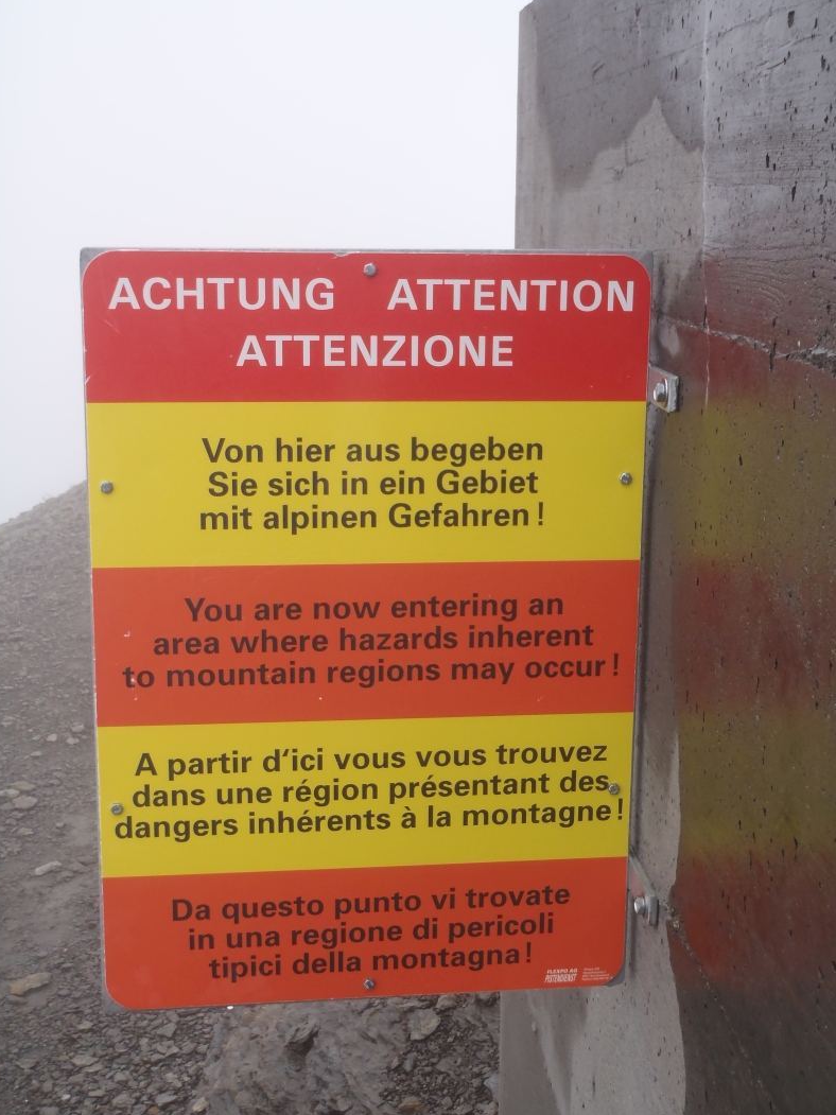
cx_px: 415
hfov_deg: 29.1
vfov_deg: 38.2
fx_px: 1610
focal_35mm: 50
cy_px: 565
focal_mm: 8.89
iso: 80
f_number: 5.6
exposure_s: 1/200
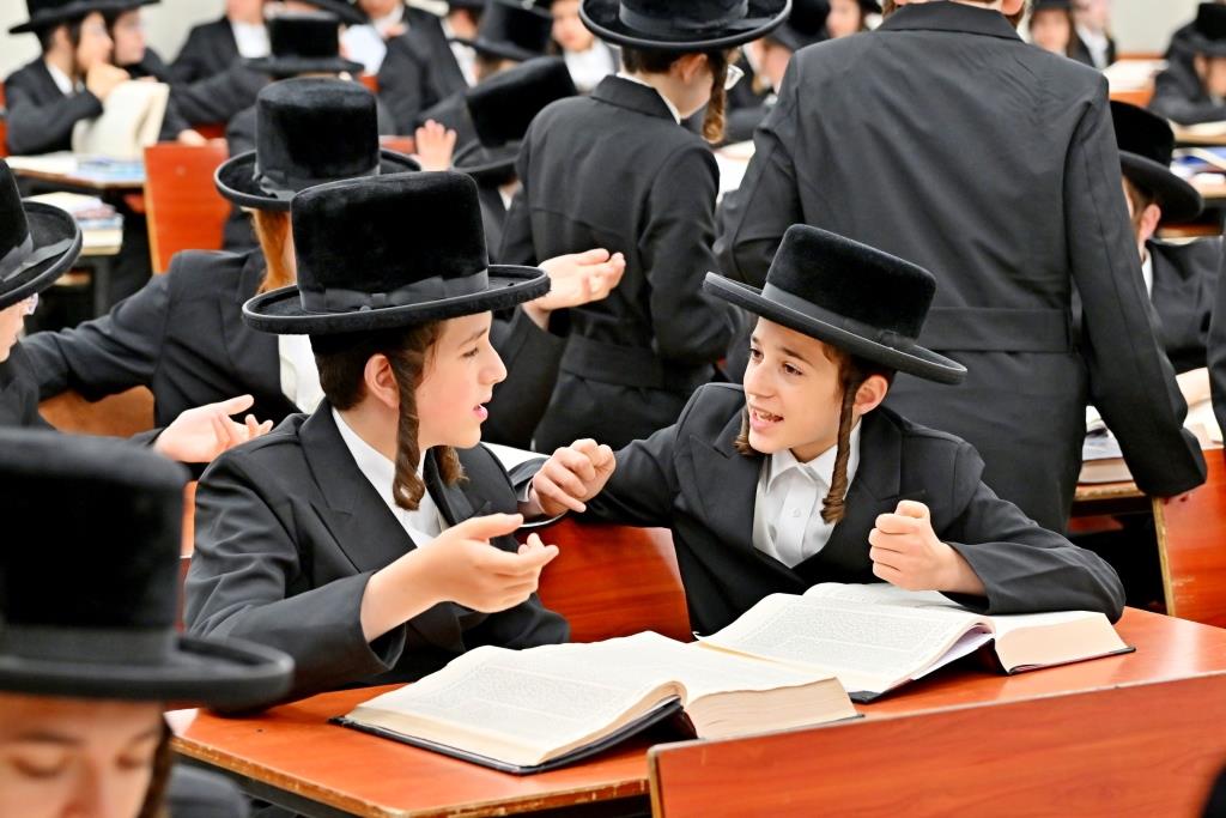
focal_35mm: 115
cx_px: 613
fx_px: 3917
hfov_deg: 17.8
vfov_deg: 11.9
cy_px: 409
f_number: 4
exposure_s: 1/250
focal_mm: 77
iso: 500
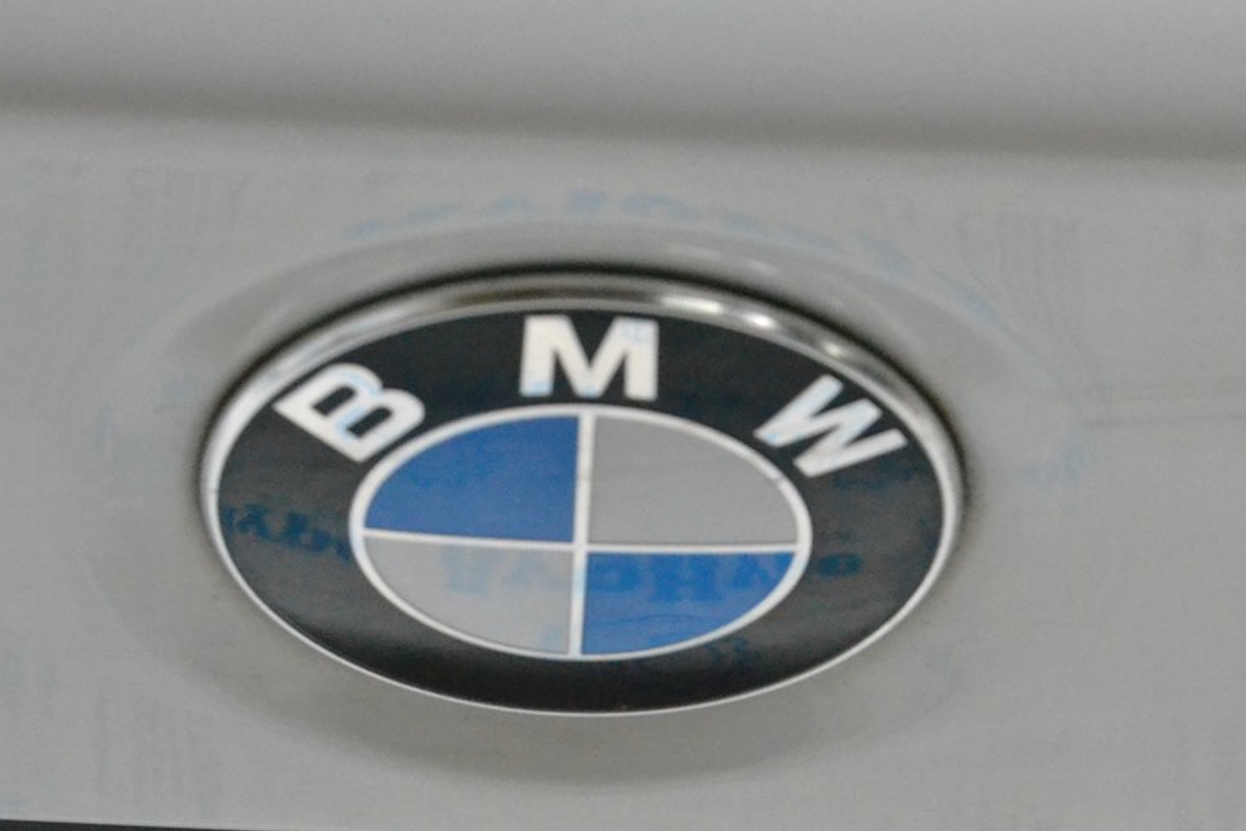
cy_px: 388
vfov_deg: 11.8
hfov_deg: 17.7
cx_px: 621
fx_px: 4005
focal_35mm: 116
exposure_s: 1/160
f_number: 9
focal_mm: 55
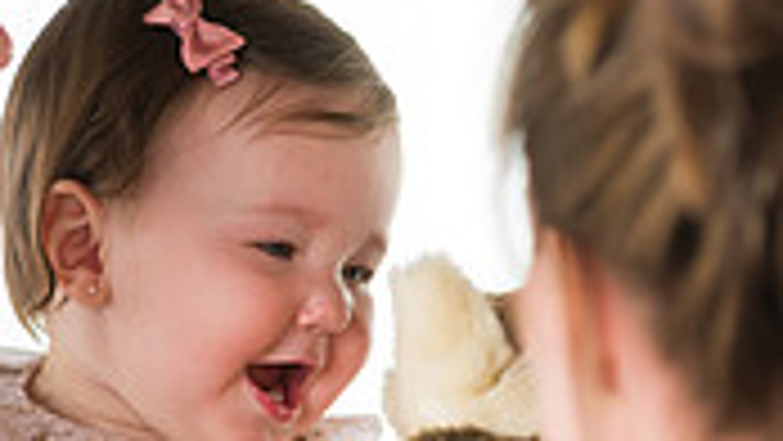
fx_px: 7414
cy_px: 304
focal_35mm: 357
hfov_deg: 6.0
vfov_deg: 3.4
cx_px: 261
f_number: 3.2
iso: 400
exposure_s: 1/125
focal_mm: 102
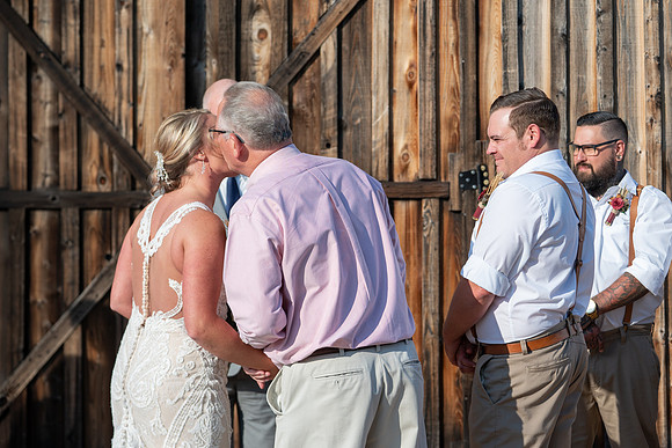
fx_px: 2140
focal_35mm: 115
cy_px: 186
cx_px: 393
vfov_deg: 12.0
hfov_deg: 17.8
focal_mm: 98
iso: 100
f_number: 4
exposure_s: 1/800
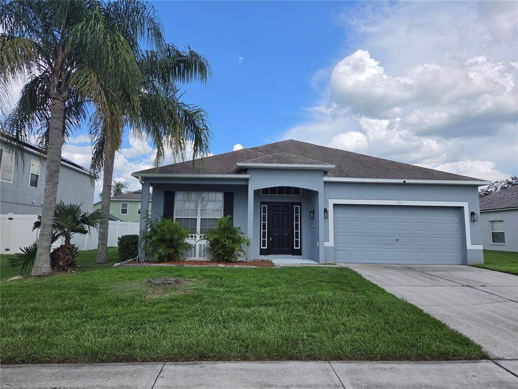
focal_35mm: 23
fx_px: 344
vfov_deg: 58.9
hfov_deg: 73.9
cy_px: 194
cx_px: 259
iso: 80
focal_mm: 5.4
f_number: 1.8
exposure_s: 1/6116
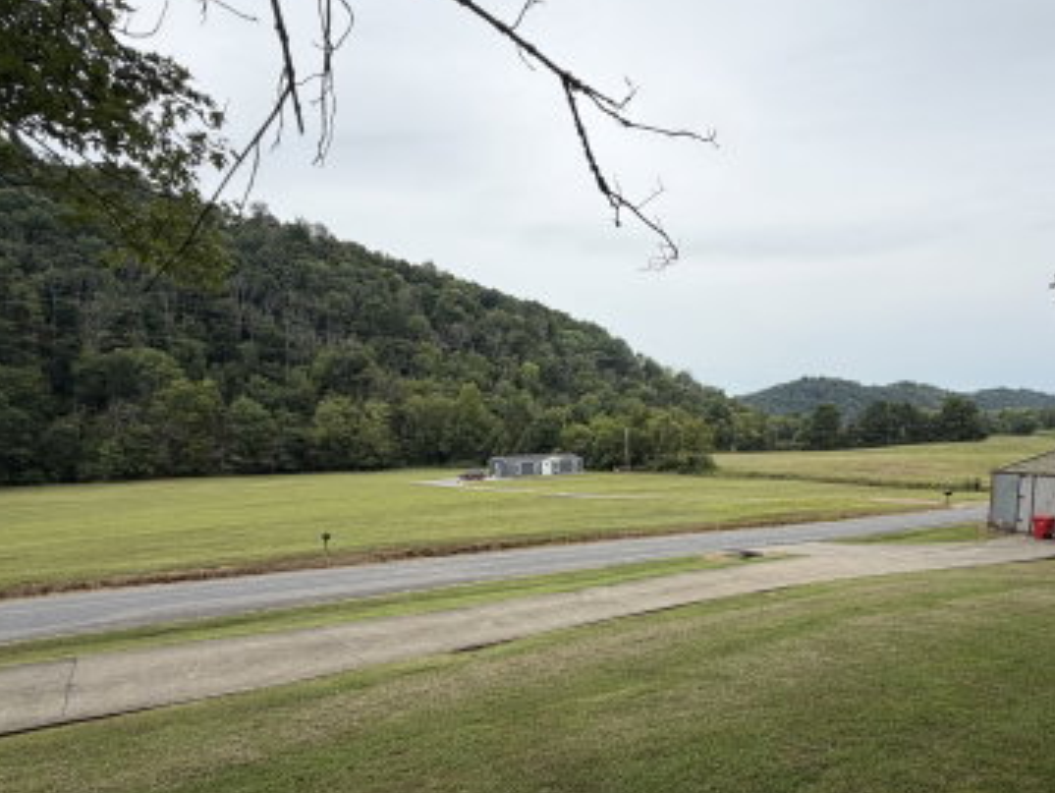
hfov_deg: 80.5
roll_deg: -0.2
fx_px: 610
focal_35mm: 20
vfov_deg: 65.0
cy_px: 498
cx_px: 645
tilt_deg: -8.6
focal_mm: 2.22
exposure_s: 1/694
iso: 40
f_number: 2.2
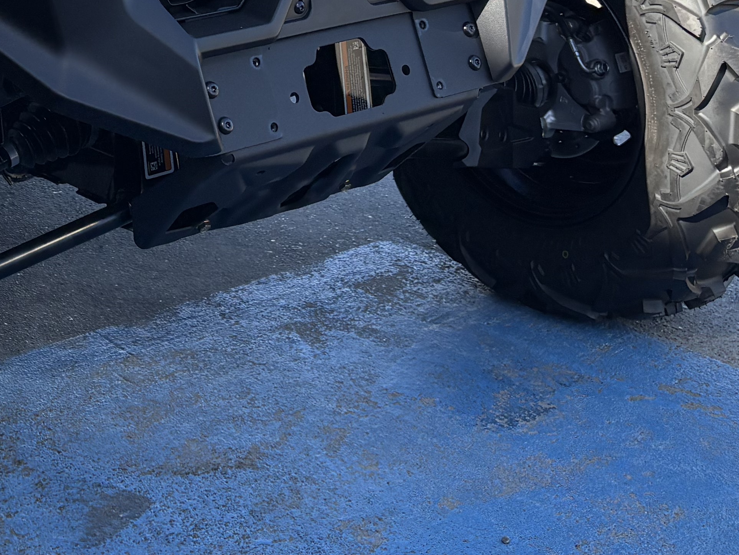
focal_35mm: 77
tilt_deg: -8.2
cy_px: -120
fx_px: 1644
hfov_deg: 24.4
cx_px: 28
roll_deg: +2.3
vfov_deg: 18.1
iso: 50
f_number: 1.6
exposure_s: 1/1393
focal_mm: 5.96
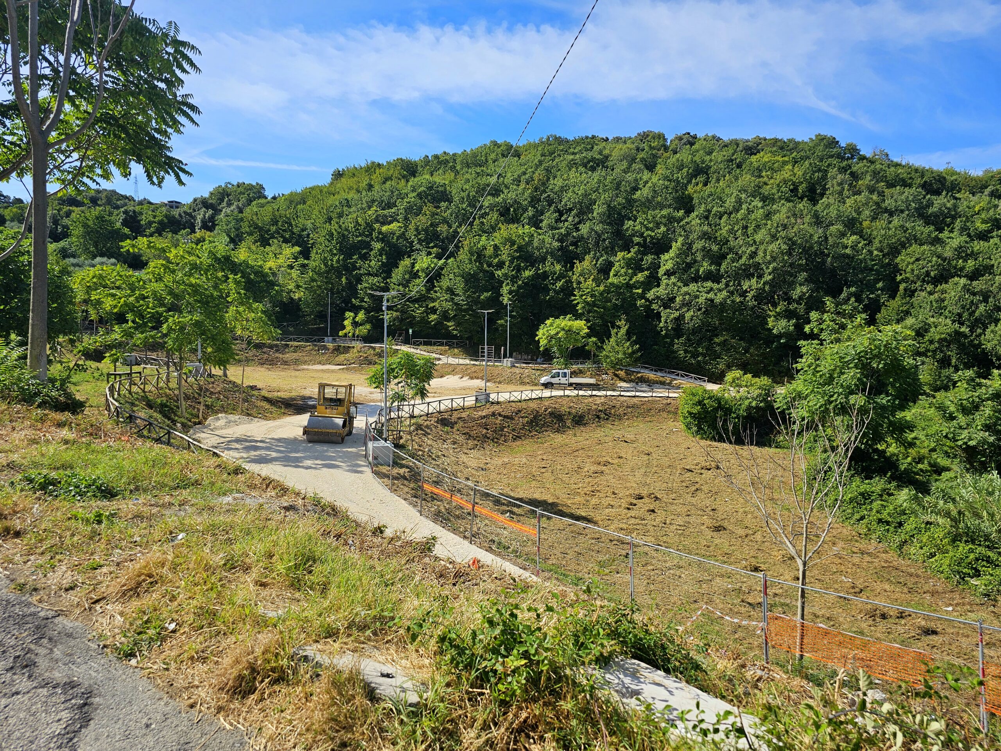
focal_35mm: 23
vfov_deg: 58.9
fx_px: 665
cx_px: 500
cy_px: 376
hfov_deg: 73.9
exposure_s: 1/833
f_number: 1.7
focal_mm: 6.3
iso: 10
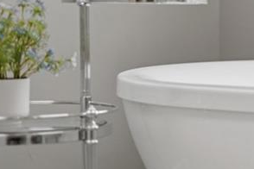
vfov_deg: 7.8
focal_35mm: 174
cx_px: 432
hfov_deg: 11.1
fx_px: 1228
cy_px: -16
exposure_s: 1/500
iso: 400
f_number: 1.8
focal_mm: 50
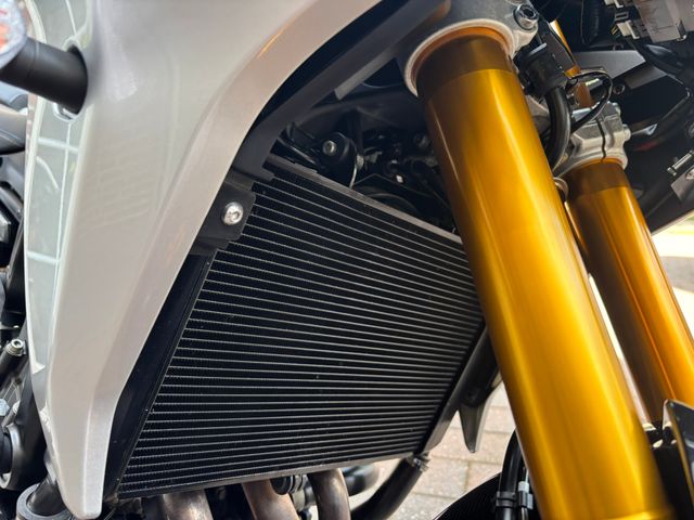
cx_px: 347
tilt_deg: -6.3
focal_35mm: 26
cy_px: 260
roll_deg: +1.4
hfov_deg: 67.3
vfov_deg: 53.1
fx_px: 521
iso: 125
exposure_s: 1/121
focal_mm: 5.96
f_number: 1.6
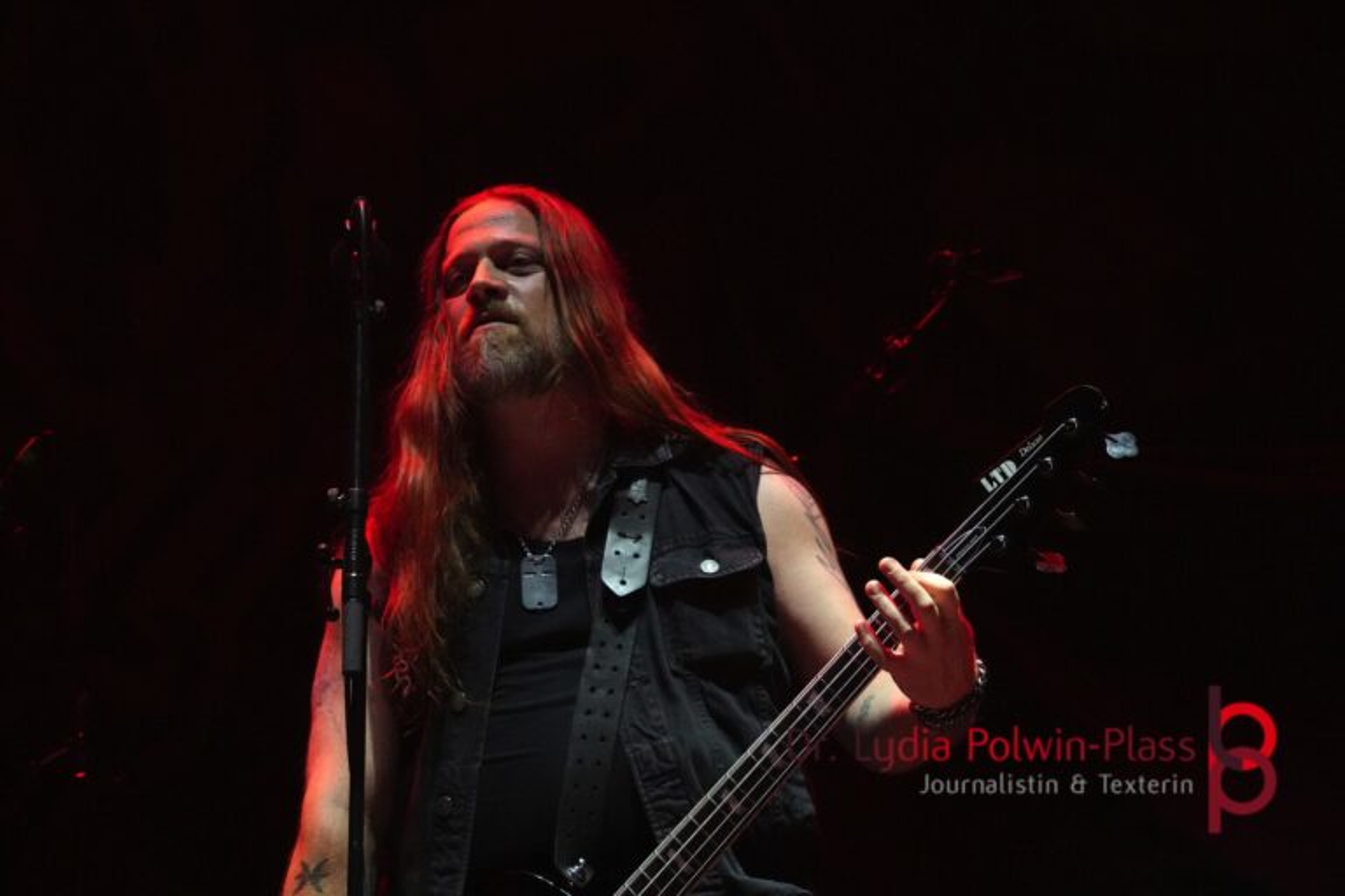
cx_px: 672
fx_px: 4147
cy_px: 448
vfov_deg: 12.3
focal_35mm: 111
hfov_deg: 18.4
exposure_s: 1/160
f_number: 5.6
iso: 5000
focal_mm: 74
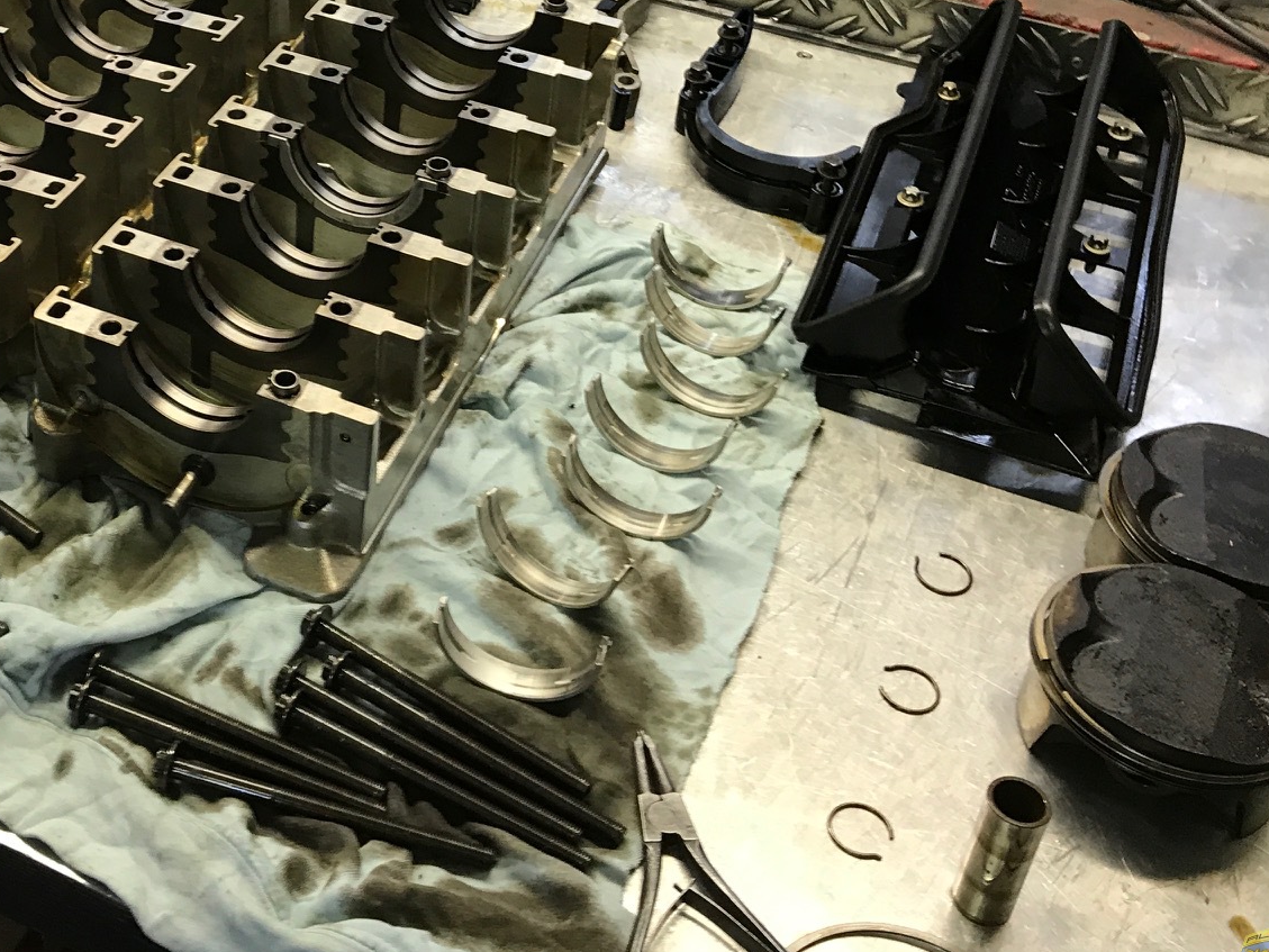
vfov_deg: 28.7
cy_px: 234
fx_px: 1833
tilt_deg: -37.6
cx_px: 257
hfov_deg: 36.9
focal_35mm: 50
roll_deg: +2.0
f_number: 1.8
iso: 32
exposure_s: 1/20
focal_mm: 3.99
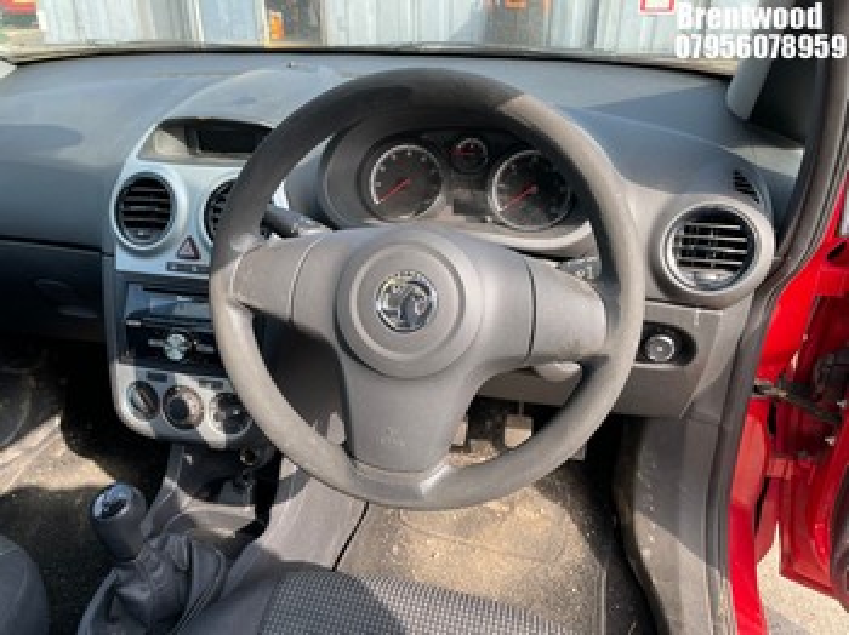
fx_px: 637
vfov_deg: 53.0
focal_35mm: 26
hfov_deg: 67.3
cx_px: 424
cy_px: 318
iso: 32
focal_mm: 4.2
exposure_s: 1/389
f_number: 1.6
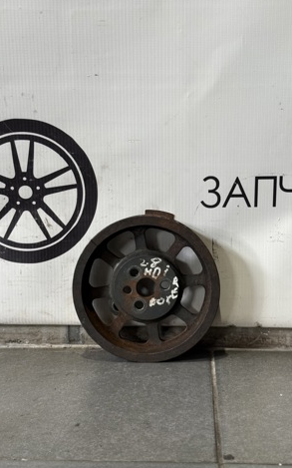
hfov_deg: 24.9
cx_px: 153
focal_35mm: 52
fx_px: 662
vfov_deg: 38.9
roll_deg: +0.2
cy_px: 233
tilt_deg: -9.1
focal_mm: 6.76
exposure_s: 1/100
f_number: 1.78
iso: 100
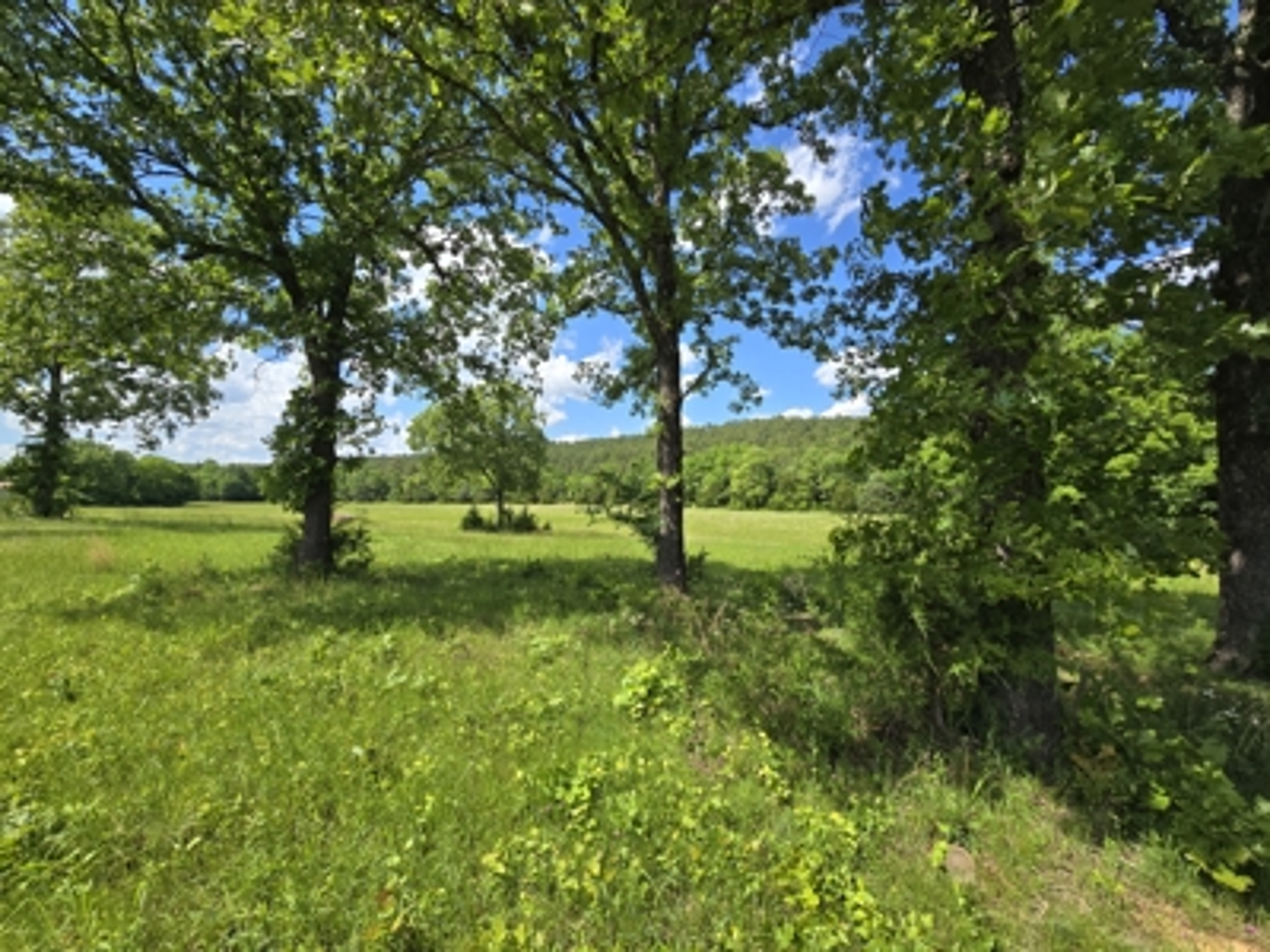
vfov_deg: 89.9
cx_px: 635
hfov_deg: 106.2
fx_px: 477
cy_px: 476
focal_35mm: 13
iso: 50
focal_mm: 2.2
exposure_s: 1/1457
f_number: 2.2
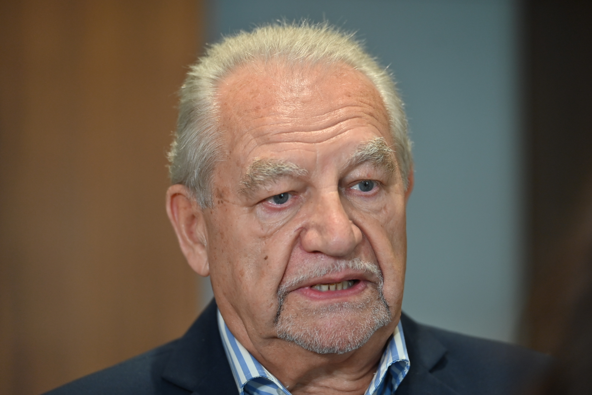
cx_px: 296
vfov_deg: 10.2
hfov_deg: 15.2
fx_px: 2220
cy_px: 198
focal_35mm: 135
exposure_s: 1/200
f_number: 2.8
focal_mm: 135
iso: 450
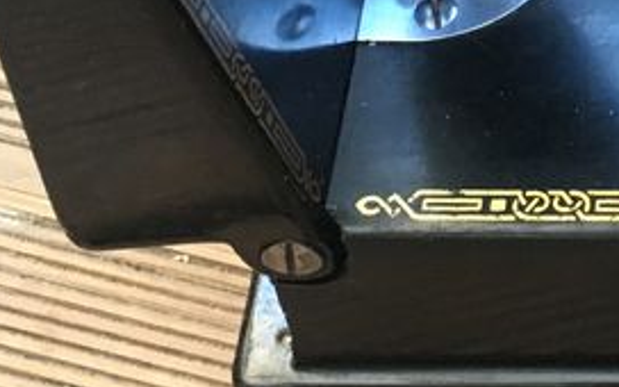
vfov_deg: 11.3
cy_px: -102
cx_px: 783
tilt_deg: -51.4
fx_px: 1906
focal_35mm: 113
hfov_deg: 17.4
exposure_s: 1/25
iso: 200
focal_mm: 4.15
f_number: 2.2
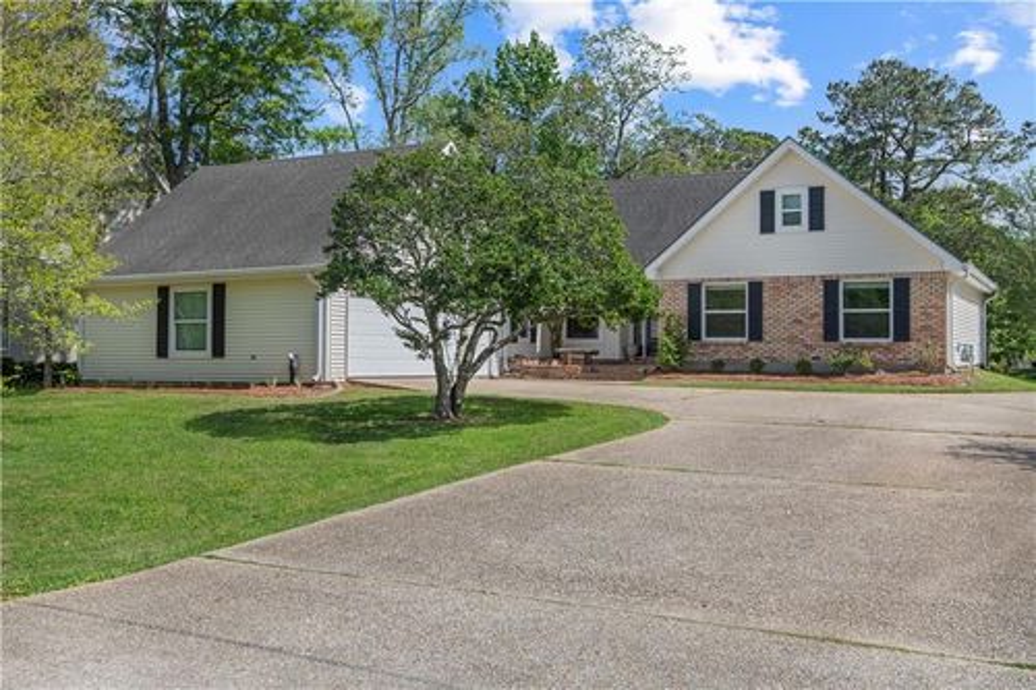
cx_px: 518
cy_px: 345
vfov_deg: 41.1
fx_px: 921
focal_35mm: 32
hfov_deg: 58.7
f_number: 9
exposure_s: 1/800
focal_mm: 32
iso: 250
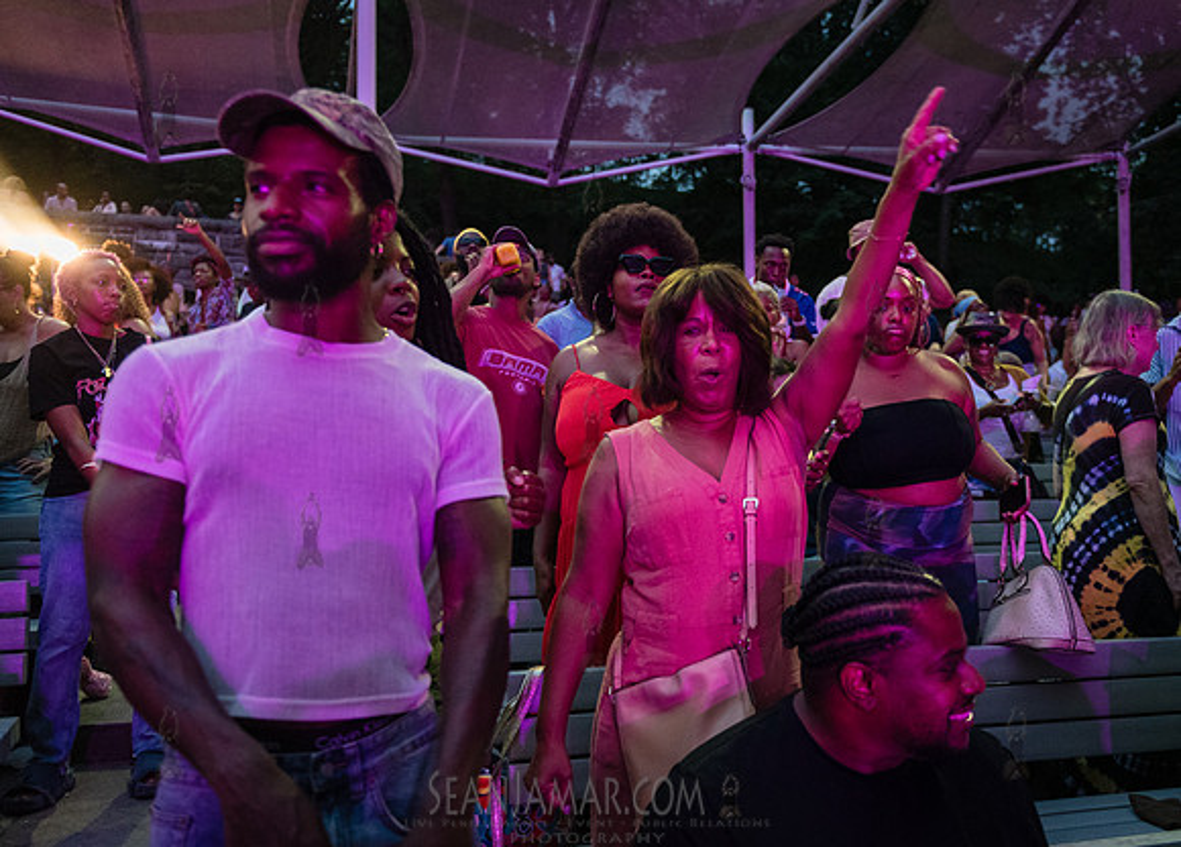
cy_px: 434
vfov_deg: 41.6
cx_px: 685
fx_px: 1115
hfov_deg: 55.6
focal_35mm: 33
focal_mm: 28
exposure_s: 1/125
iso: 5000
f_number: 2.8
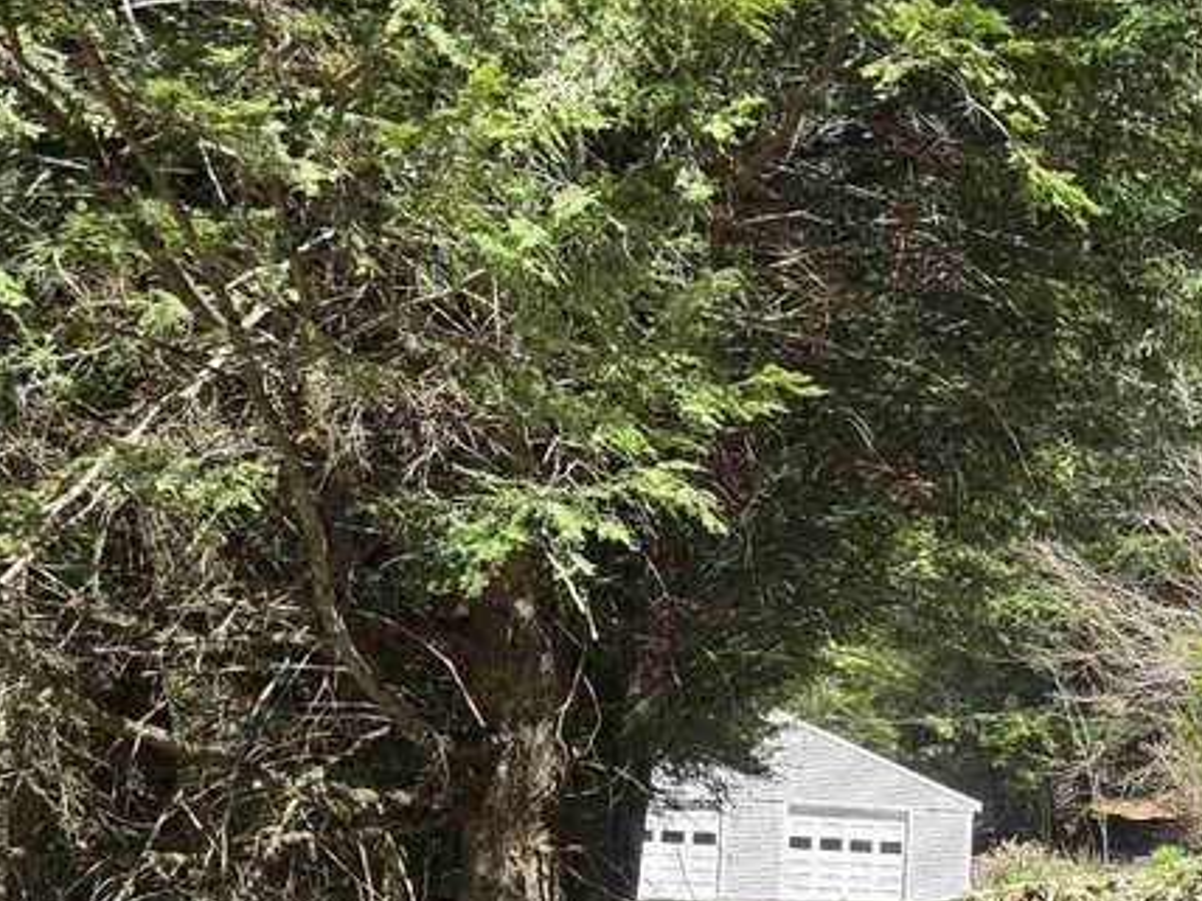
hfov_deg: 20.6
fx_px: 2986
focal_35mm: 86
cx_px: 1592
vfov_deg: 16.9
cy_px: 853
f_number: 1.7
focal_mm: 6.3
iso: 80
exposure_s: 1/1538
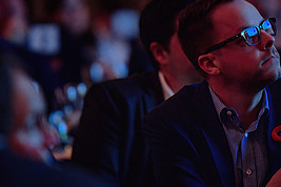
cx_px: 121
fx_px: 3387
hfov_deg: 4.8
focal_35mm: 434
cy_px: 97
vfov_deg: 3.2
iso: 3200
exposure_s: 1/100
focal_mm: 200
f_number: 2.8
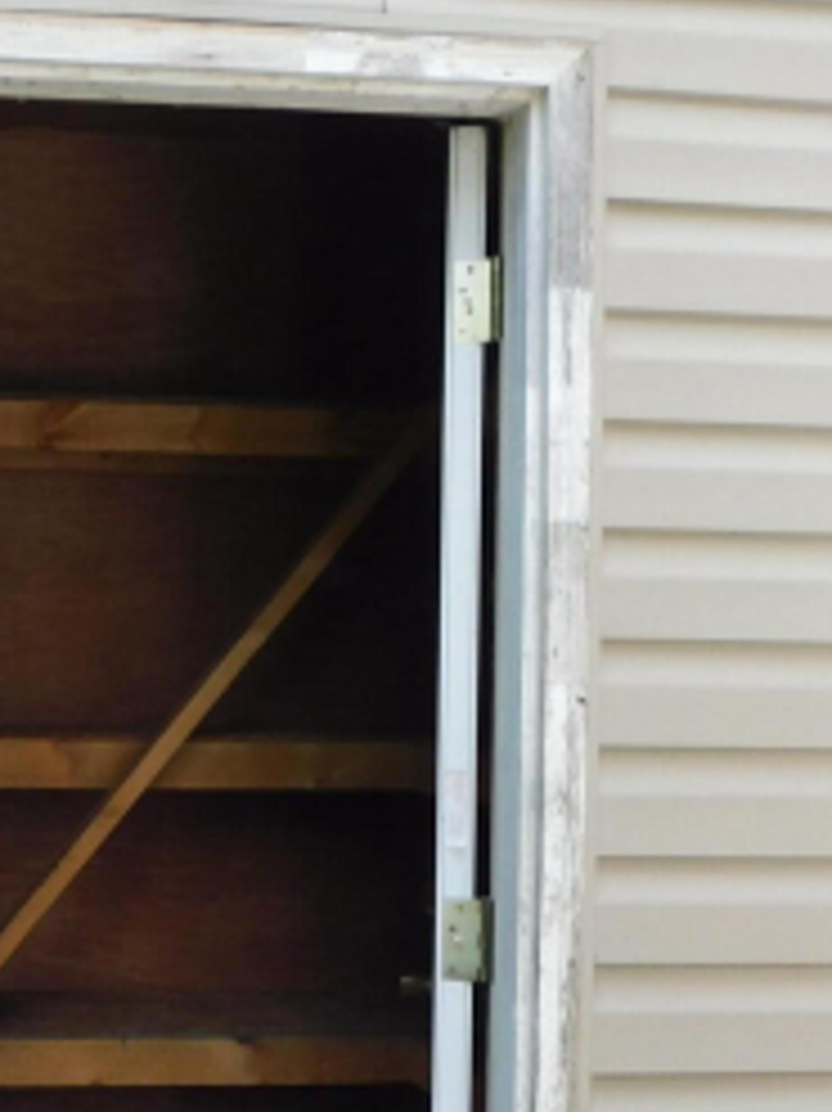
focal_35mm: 62
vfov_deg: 31.1
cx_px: -85
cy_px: 691
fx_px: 1989
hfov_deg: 22.3
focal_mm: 4
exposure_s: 1/250
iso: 125
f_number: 3
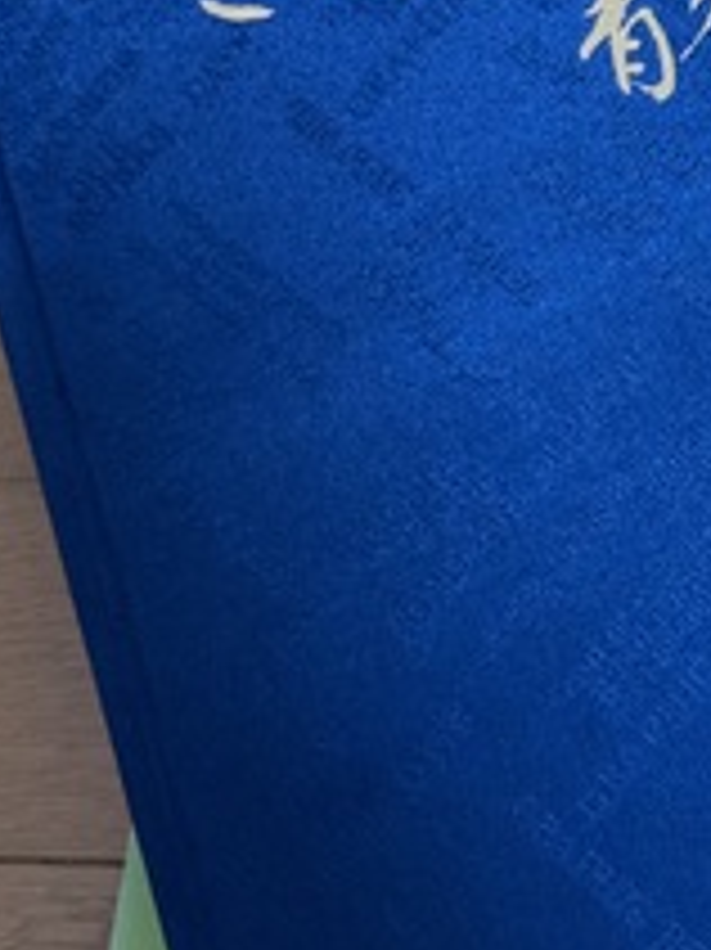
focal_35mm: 114
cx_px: 772
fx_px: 3125
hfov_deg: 12.8
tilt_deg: -67.4
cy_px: 284
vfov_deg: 17.2
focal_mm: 6.76
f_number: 1.78
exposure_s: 1/40
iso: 320
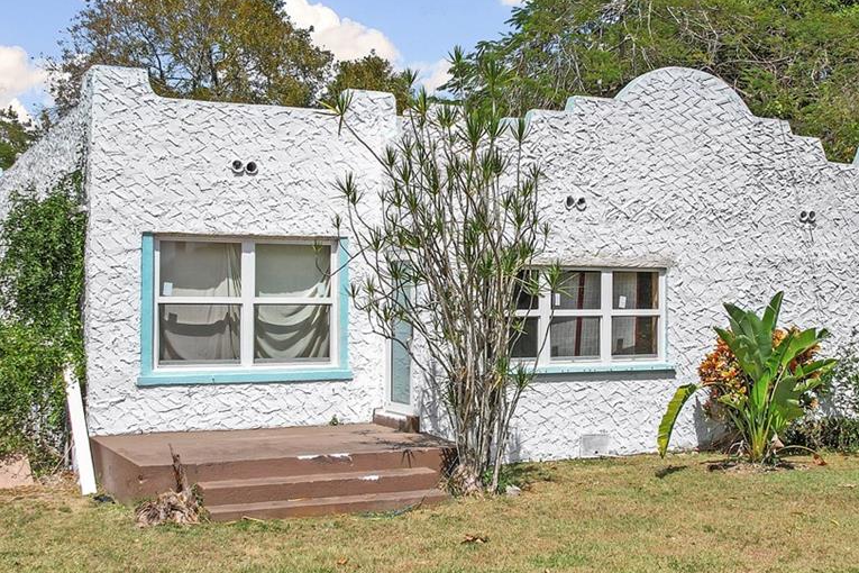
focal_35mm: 46
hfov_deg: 42.7
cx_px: 484
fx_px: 1098
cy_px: 291
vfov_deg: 29.2
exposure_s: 1/2500
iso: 110
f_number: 2.8
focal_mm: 8.38
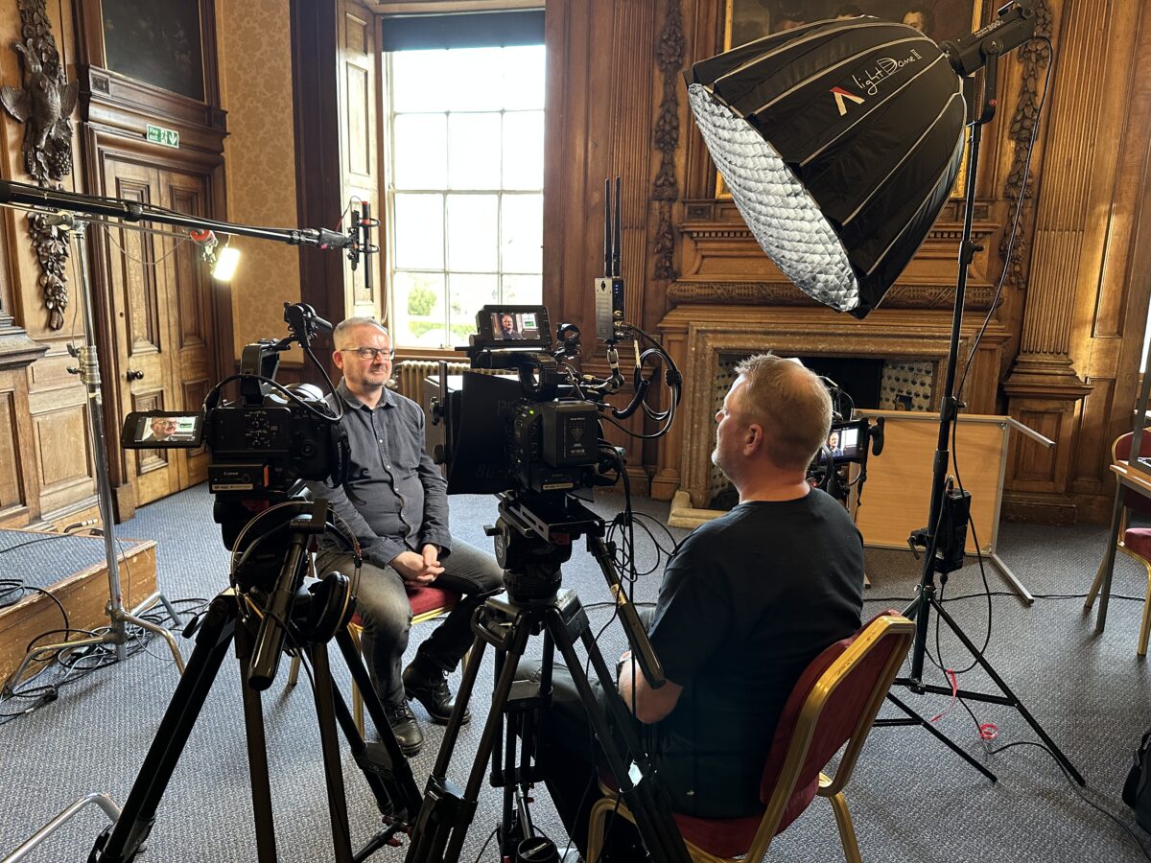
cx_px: 576
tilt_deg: -10.4
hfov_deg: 71.6
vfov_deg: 56.8
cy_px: 432
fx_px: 798
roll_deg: -0.9
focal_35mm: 24
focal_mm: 6.86
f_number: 1.78
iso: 320
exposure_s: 1/50
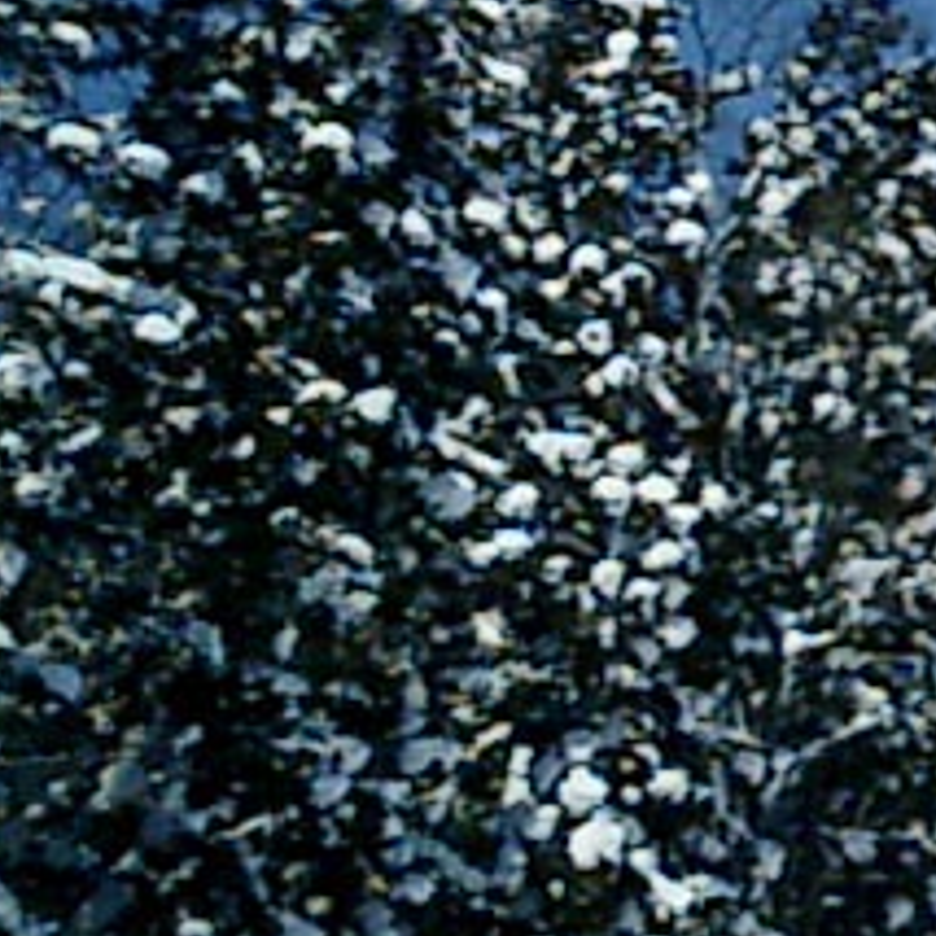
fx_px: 5812
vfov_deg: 9.2
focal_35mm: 190
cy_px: 560
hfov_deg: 8.1
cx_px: 2594
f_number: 3.2
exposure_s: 1/6400
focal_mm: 7.5
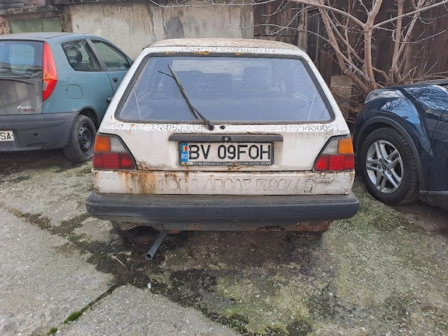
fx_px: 324
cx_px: 224
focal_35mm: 25
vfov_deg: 54.9
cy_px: 168
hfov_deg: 69.4
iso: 160
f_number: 1.8
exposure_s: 1/50
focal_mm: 4.65
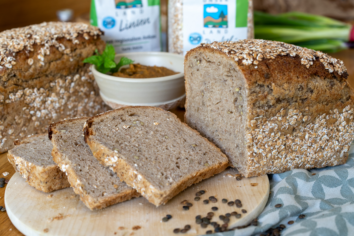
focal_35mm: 56
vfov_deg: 24.2
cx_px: 177
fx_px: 551
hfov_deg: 35.6
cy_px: 119
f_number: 6.3
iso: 500
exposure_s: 1/60
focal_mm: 55
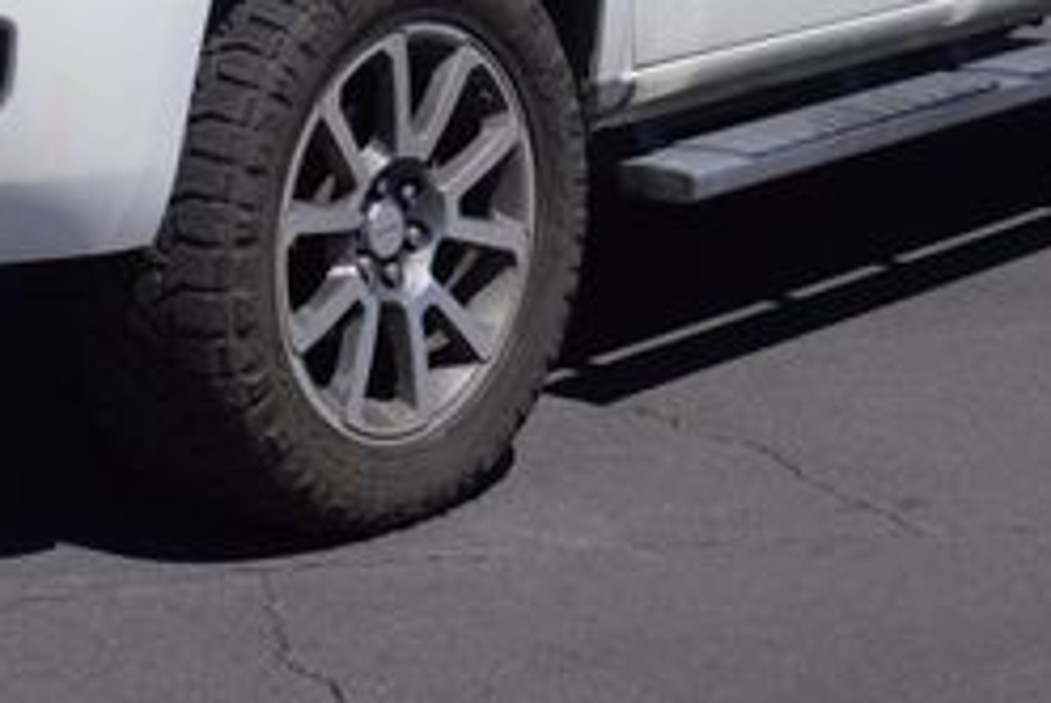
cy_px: -80
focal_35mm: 112
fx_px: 3282
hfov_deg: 18.1
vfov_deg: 12.0
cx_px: 292
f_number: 11
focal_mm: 29
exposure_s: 1/250
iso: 100
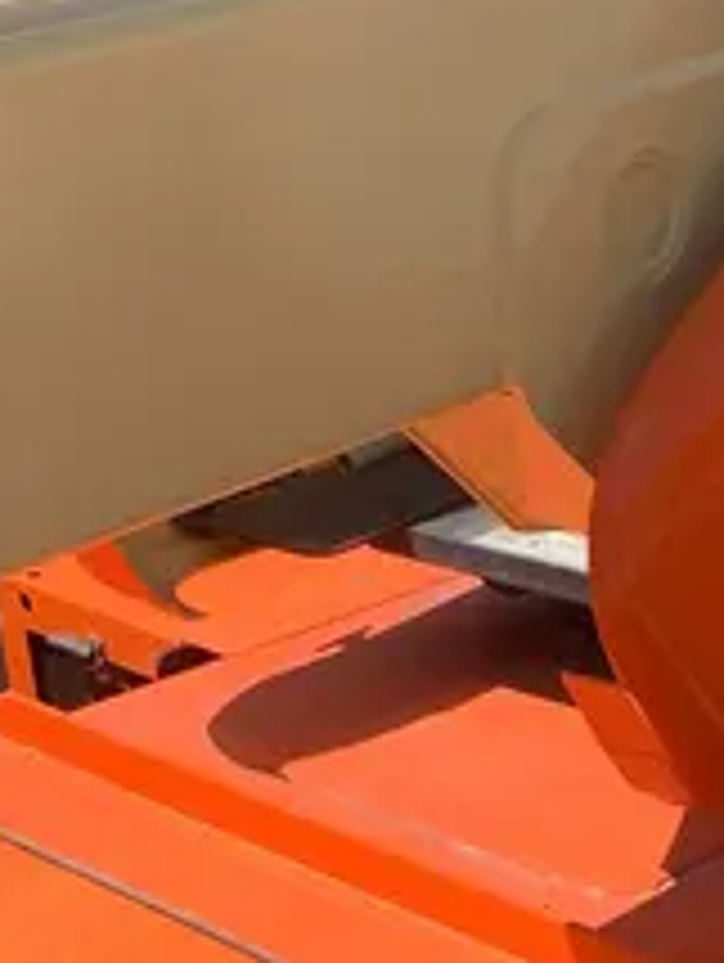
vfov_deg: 21.2
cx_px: 702
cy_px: 974
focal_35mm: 89
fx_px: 2477
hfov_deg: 16.3
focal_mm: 4.25
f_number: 1.8
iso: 25
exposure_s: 1/1585
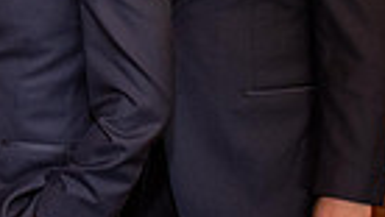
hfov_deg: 11.5
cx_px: -348
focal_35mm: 170
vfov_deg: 7.1
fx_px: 1737
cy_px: -2
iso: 1000
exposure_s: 1/60
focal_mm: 24
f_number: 3.8
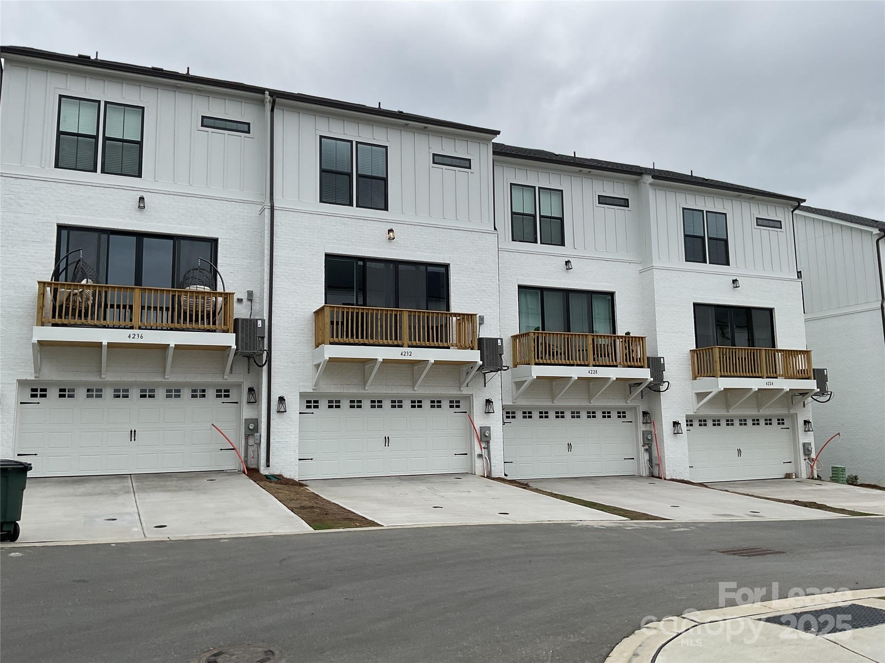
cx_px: 442
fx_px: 741
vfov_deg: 48.2
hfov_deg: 61.7
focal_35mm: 29
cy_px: 332
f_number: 1.8
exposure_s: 1/2227
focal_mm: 3
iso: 16
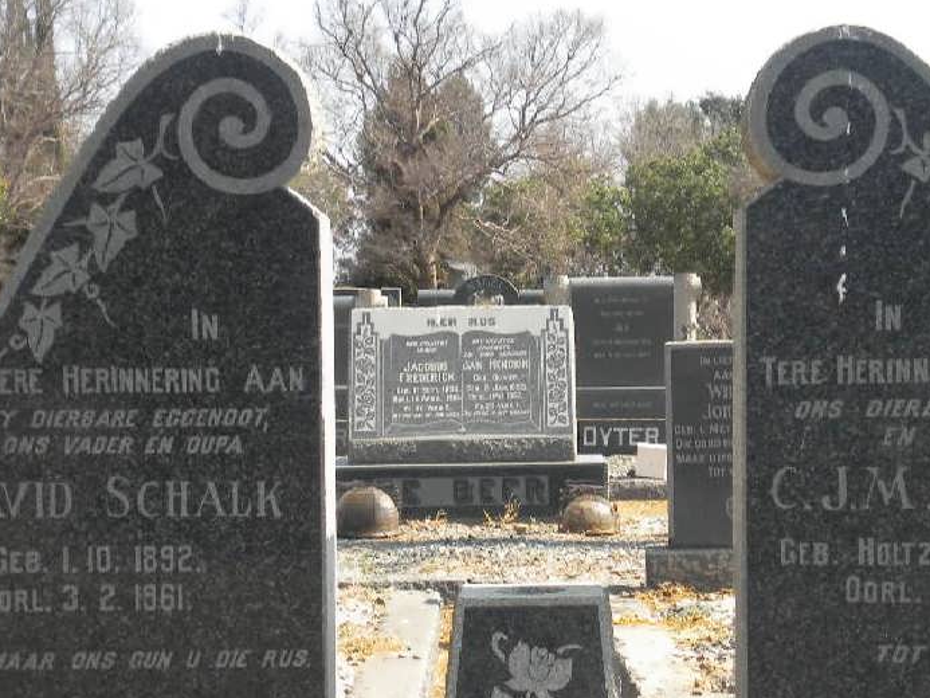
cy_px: 511
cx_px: 451
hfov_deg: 21.8
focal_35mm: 90
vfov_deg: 16.3
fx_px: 2418
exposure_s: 1/182
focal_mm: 9.3
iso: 80
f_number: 5.6
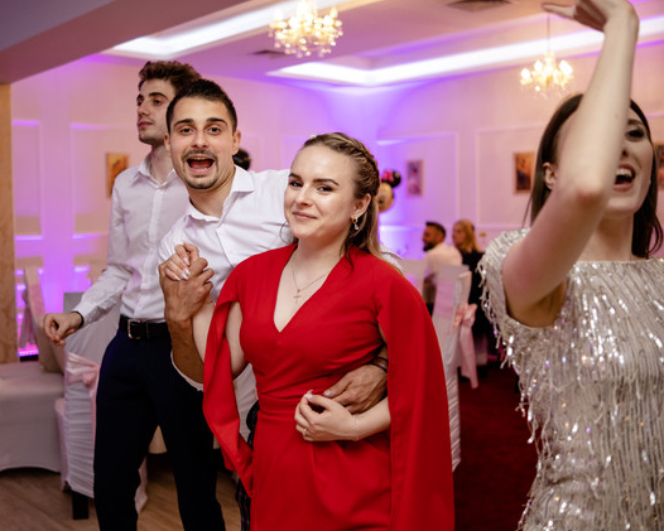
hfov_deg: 45.6
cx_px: 269
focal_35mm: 40
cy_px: 266
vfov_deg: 37.3
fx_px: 786
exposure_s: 1/200
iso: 640
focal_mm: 23
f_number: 1.6
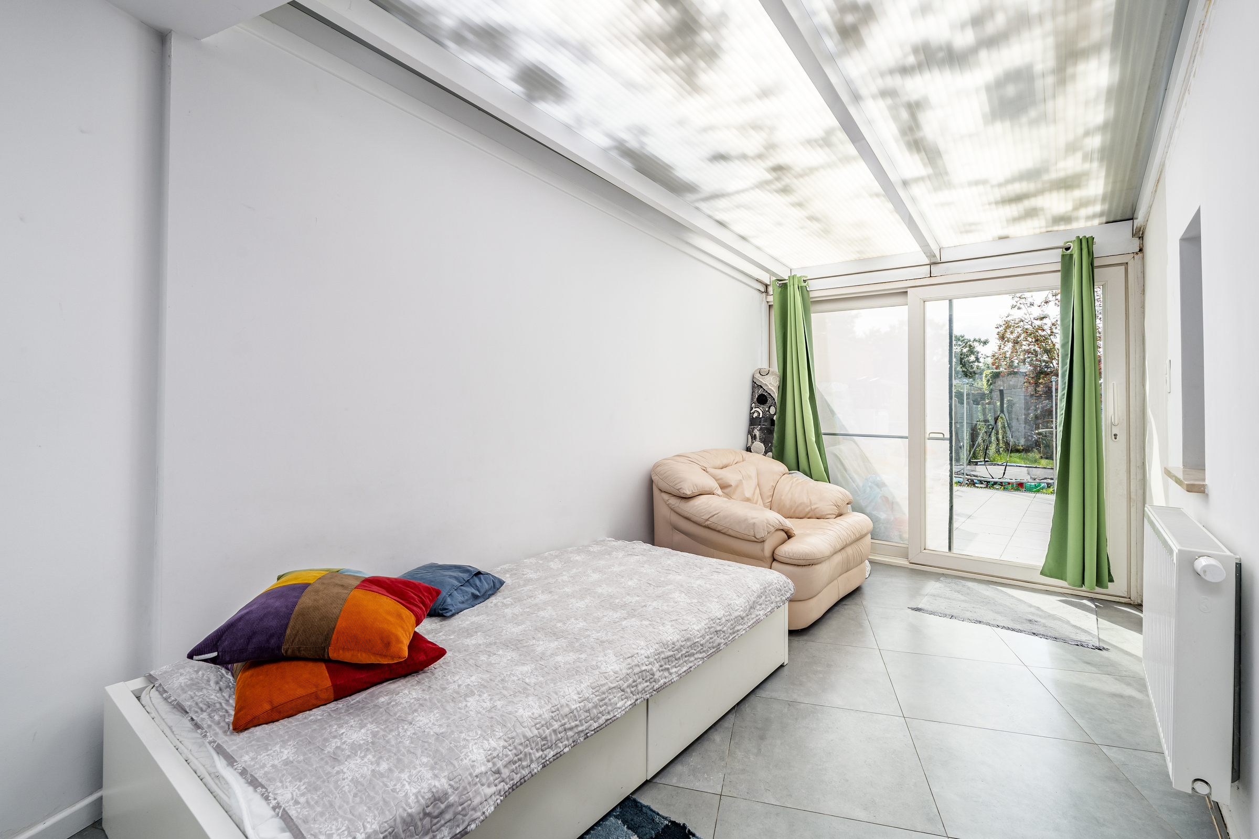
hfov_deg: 96.7
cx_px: 630
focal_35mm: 16
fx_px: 560
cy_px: 420
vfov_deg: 73.7
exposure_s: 1/80
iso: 250
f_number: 9
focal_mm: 16
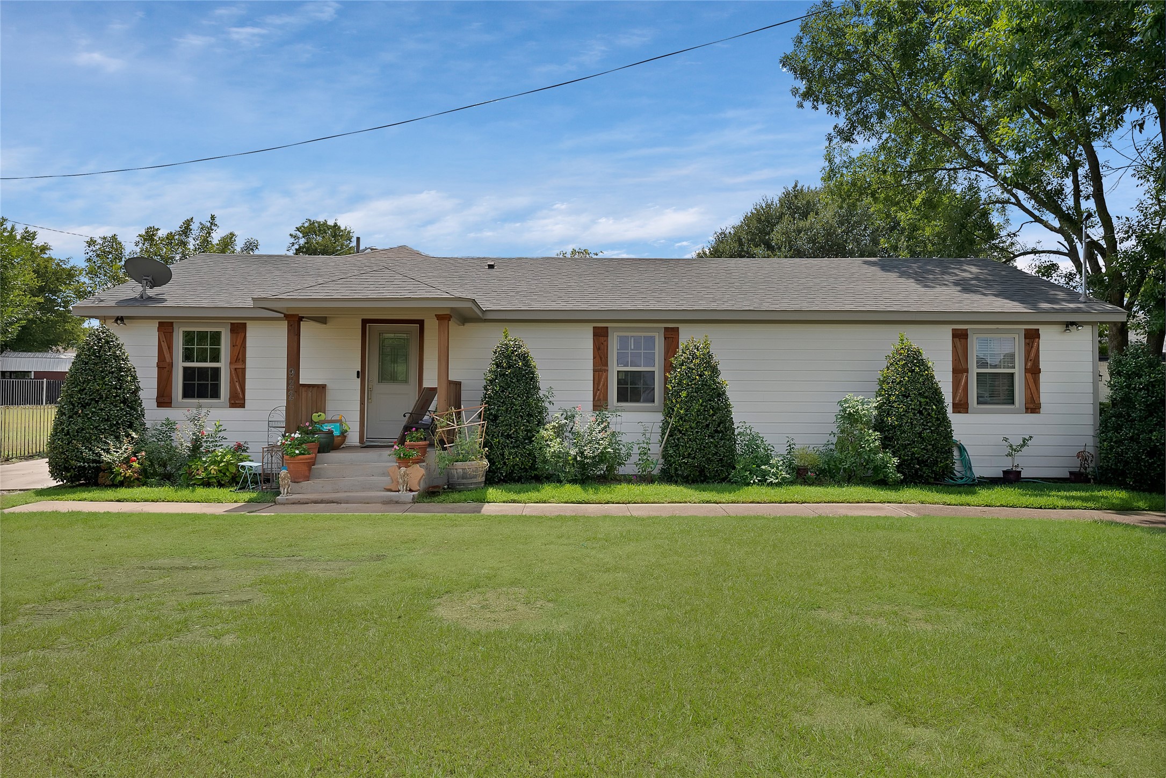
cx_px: 583
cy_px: 389
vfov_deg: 59.5
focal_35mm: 21
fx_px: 680
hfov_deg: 81.2
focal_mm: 21
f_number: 9
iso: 640
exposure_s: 1/250
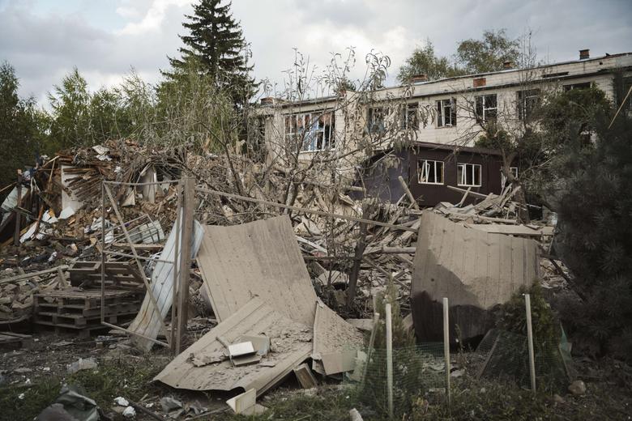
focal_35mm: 36
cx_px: 316
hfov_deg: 52.8
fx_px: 637
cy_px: 210
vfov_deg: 36.6
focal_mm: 36.3
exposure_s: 1/2000
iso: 640
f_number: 2.8
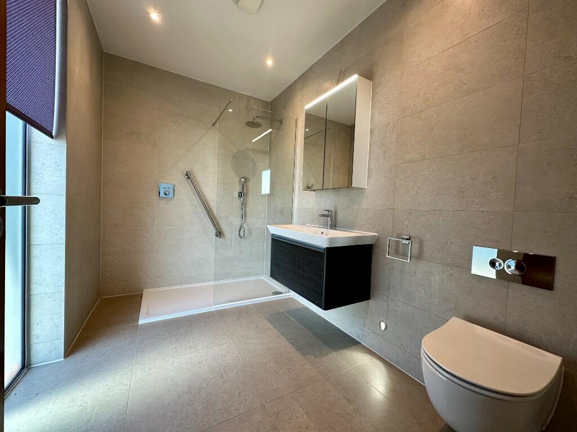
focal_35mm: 14
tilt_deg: -1.1
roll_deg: -2.2
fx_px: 233
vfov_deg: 85.7
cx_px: 288
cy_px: 216
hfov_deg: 102.1
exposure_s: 1/100
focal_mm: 2.22
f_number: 2.2
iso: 200
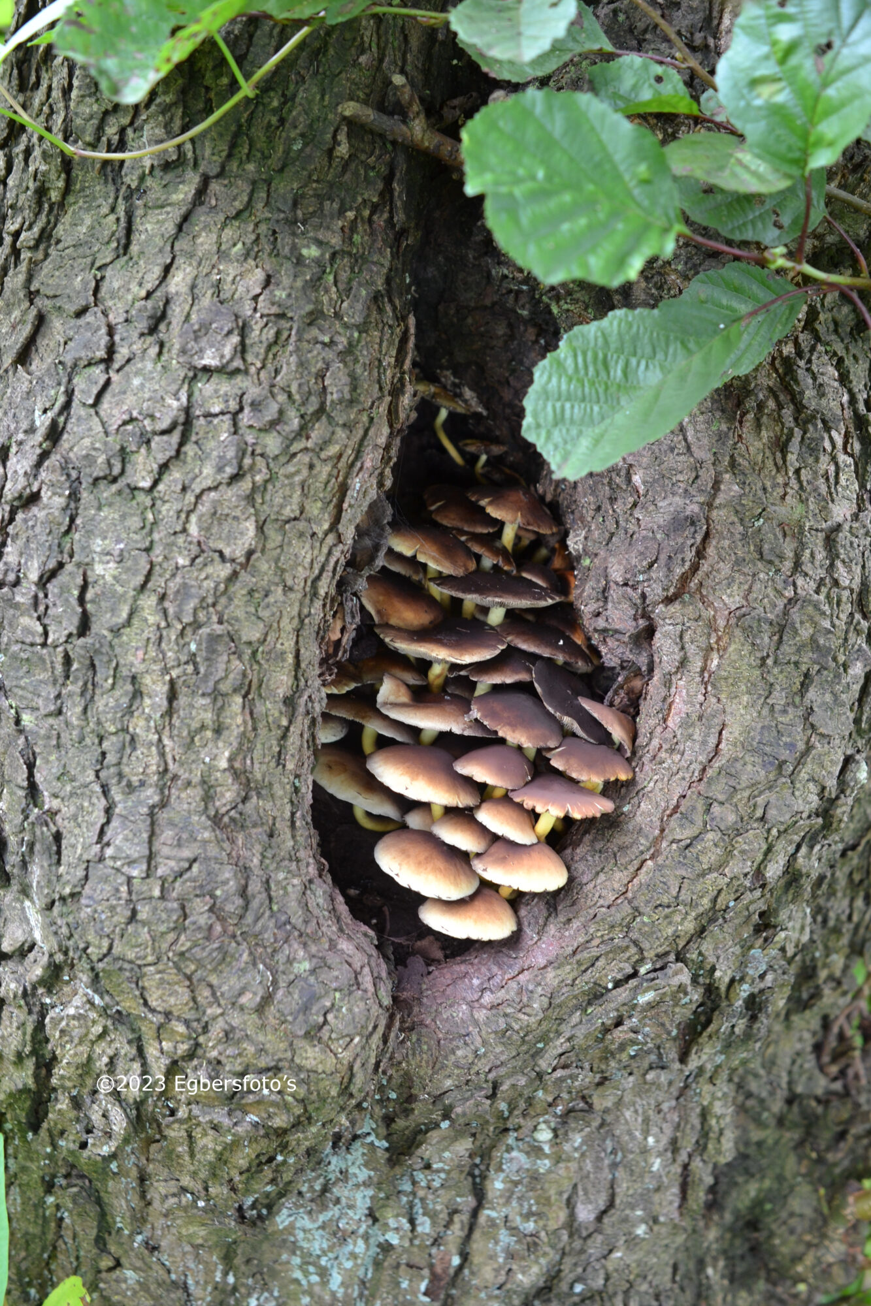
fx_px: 2178
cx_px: 436
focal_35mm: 60
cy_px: 653
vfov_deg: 33.4
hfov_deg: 22.6
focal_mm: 40
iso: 400
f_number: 5
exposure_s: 1/60
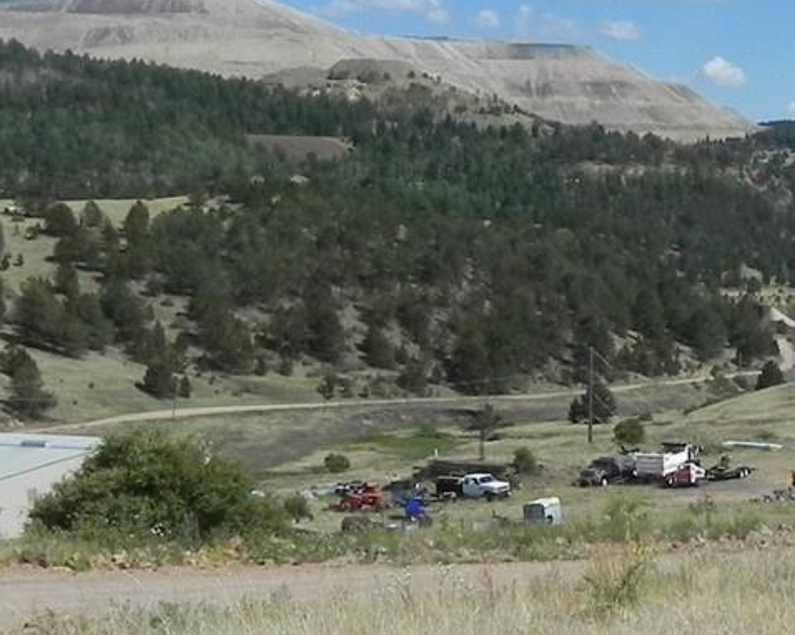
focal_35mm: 85
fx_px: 1999
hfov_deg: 21.9
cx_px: 743
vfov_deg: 18.0
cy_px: 389
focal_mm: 4.6
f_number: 8
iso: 160
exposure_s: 1/732
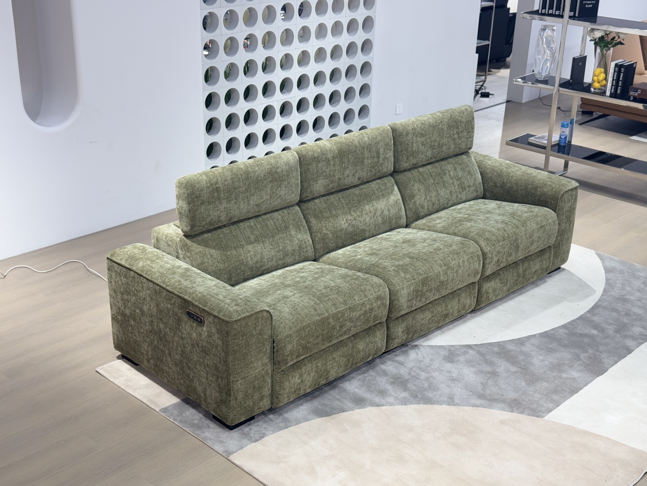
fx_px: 897
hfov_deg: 39.7
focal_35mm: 48
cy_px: 243
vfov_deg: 30.3
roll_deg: -1.3
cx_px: 324
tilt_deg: -22.8
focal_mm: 6.76
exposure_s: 1/100
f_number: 1.78
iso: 80
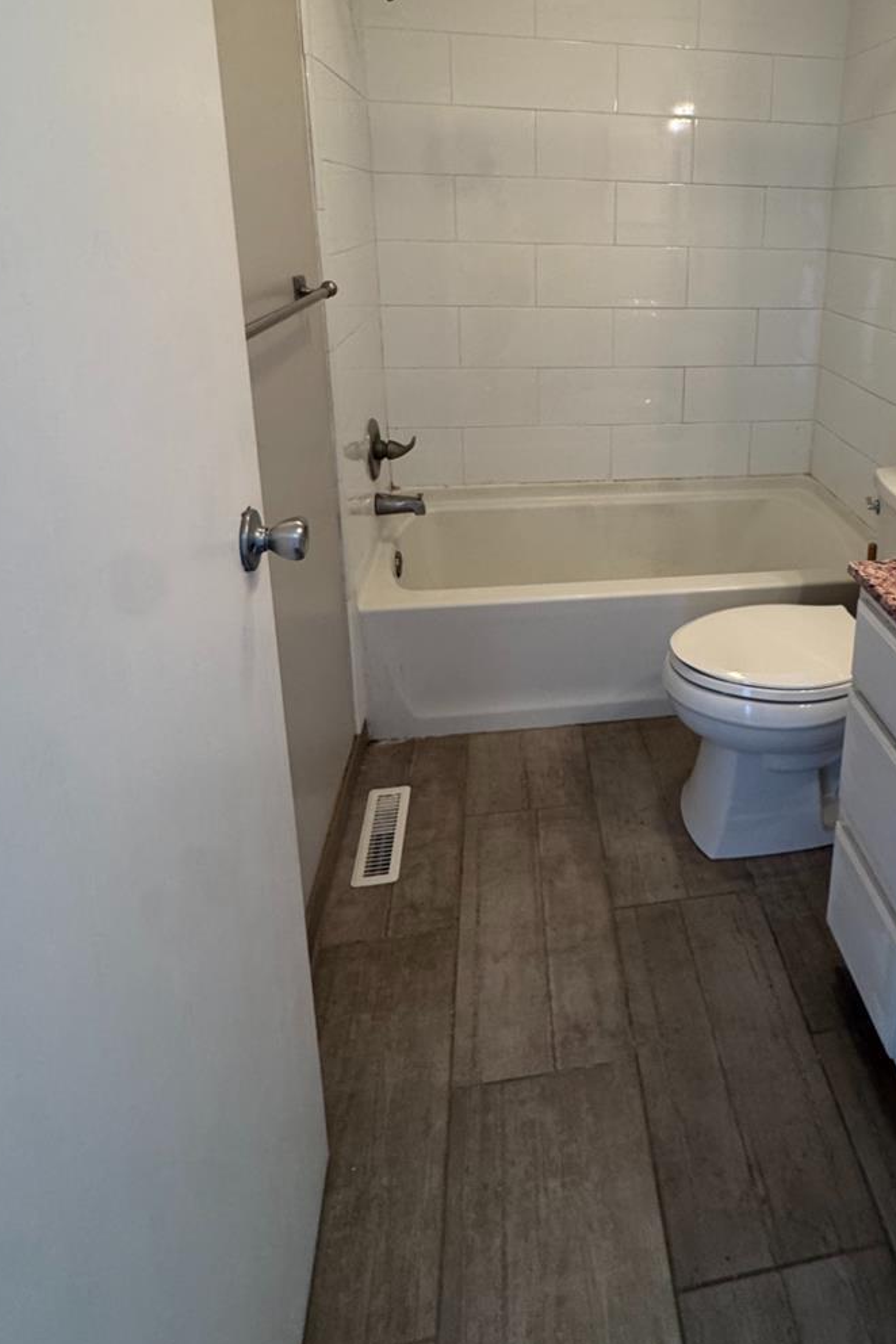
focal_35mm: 22
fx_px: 821
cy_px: 428
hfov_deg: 54.9
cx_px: 654
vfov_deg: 75.6
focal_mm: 2.22
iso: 250
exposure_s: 1/60
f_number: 2.2
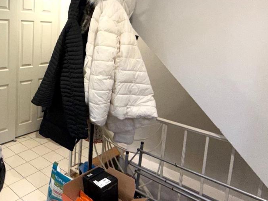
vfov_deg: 46.2
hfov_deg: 52.4
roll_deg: -1.3
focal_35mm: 30
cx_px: 24
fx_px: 232
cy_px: 71
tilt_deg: -9.4
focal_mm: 2.22
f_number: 2.2
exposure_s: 1/99
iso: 320
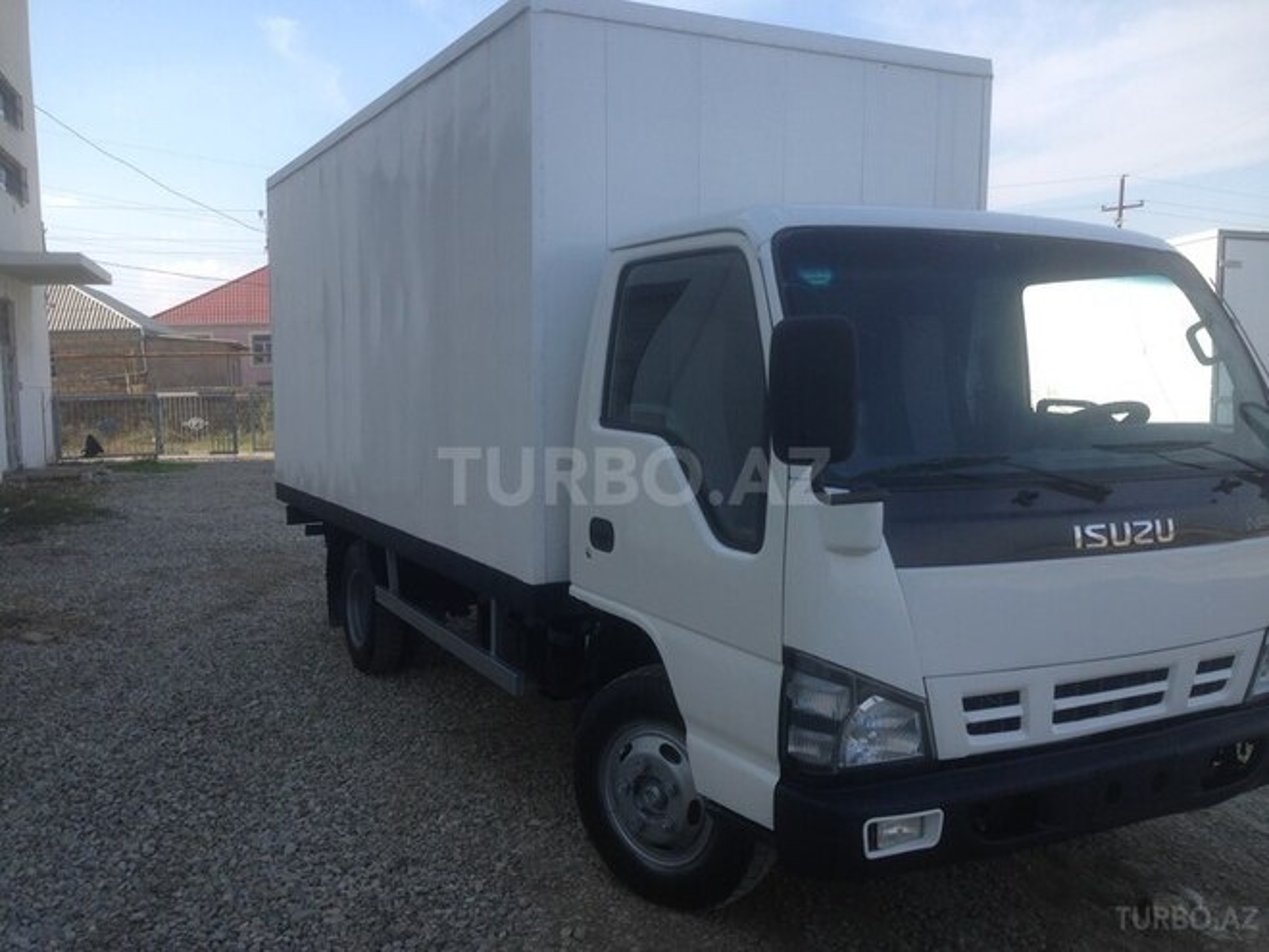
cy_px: 476
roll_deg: -1.3
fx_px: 1210
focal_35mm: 33
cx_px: 634
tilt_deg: -4.8
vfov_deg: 42.9
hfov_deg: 55.4
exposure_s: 1/861
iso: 50
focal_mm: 4.12
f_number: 2.4
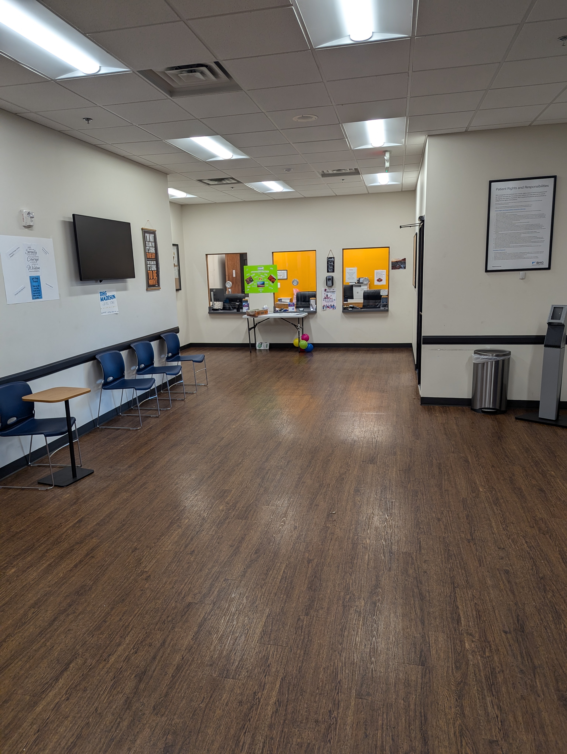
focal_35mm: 24
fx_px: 523
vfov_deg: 71.5
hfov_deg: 56.9
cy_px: 377
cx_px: 284
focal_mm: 6.81
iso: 57
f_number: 1.85
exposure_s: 1/60
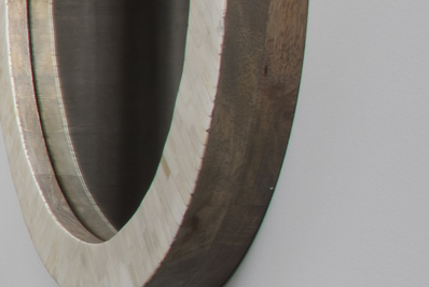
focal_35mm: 108
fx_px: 1288
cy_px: 161
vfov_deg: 12.7
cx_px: -1204
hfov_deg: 8.7
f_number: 20
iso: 125
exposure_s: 1/3
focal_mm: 14
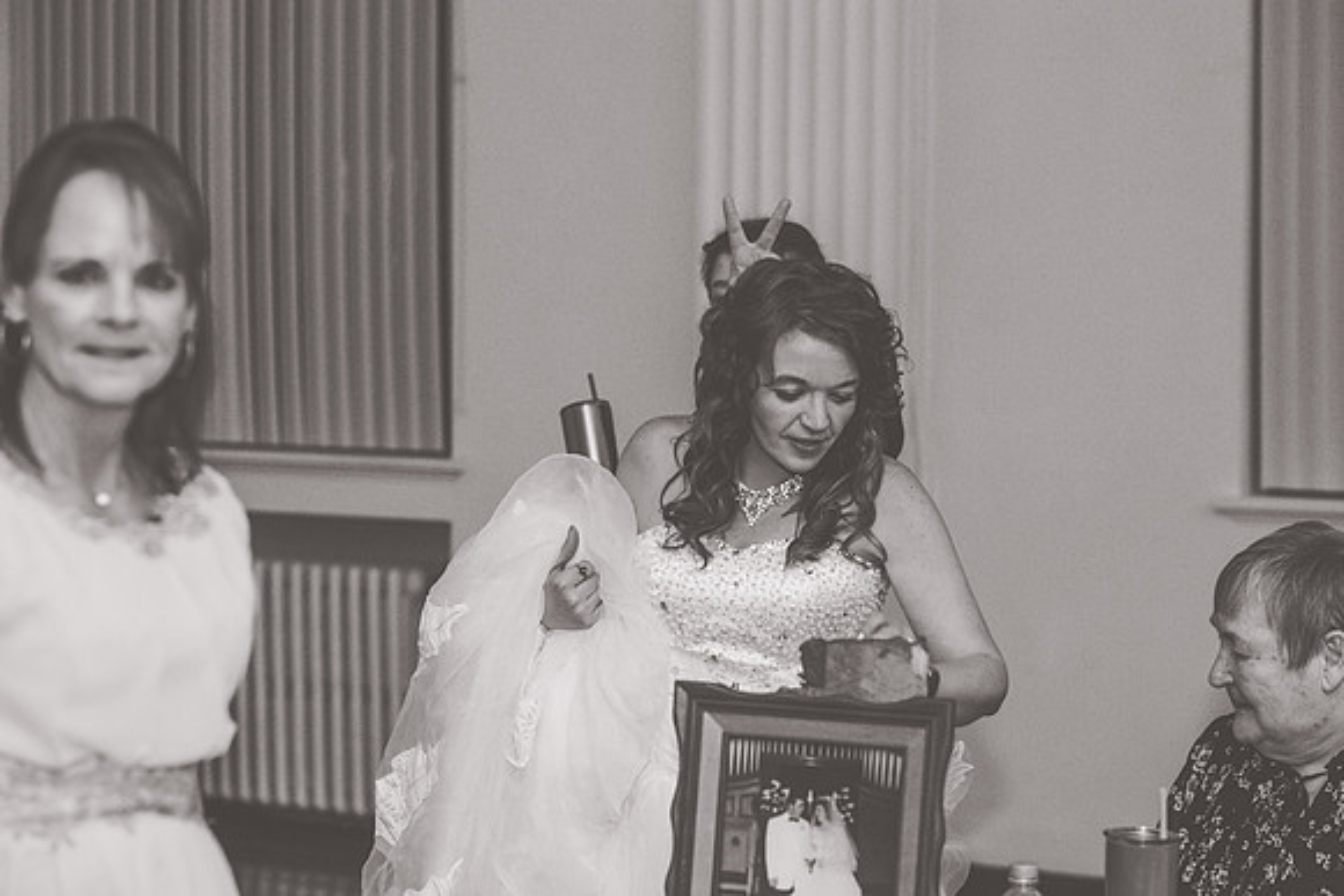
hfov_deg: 23.9
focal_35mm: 85
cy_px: 448
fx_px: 3174
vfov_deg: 16.1
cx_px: 672
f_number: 3.2
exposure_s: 1/250
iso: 640
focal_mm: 85
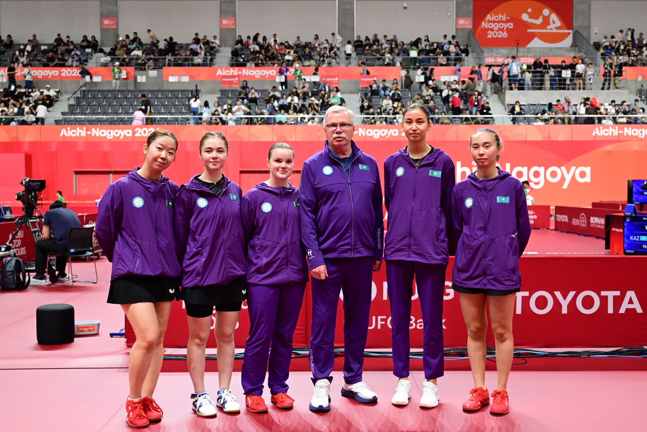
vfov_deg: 35.1
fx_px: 683
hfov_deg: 50.7
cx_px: 324
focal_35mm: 38
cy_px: 216
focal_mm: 38
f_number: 3.5
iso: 2500
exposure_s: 1/800
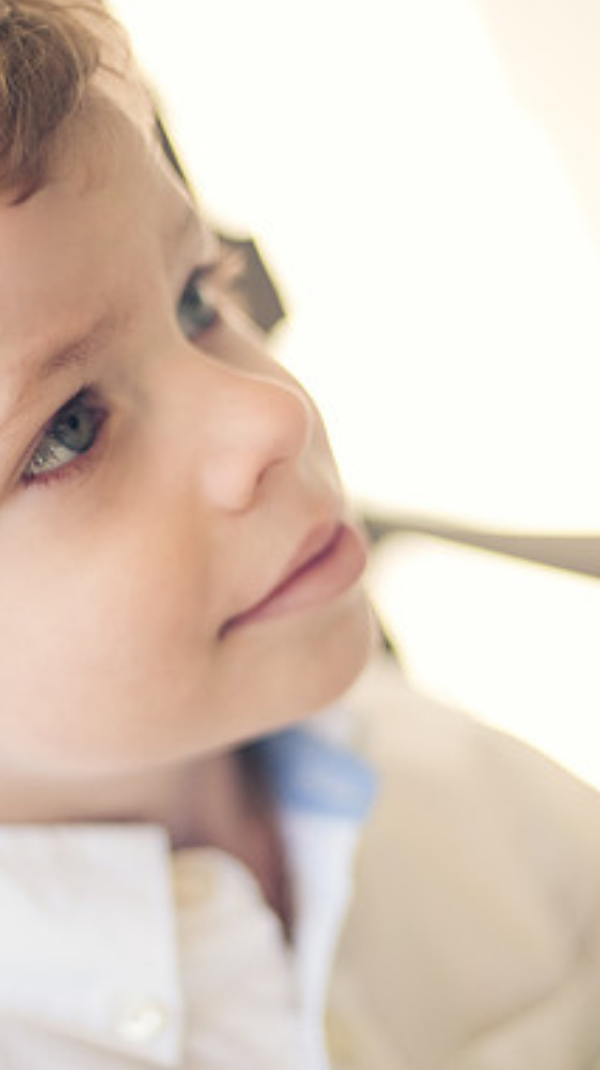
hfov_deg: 15.1
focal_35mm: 80
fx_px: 2269
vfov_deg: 26.5
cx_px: 324
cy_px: 538
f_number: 1.4
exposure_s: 1/1250
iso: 200
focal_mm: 50
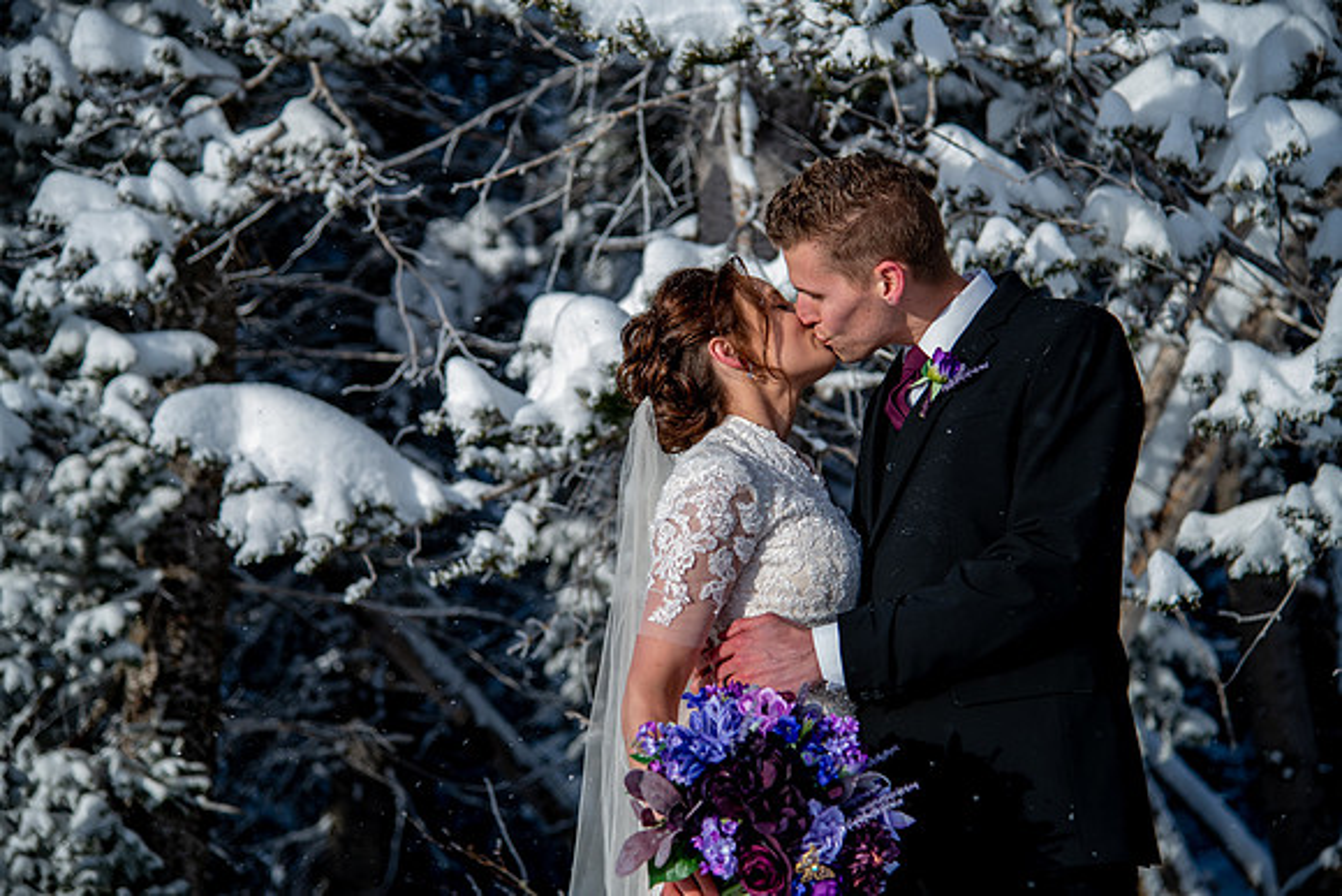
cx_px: 671
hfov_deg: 28.8
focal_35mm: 70
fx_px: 2610
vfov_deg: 19.5
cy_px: 448
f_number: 4
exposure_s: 1/640
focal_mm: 70
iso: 200
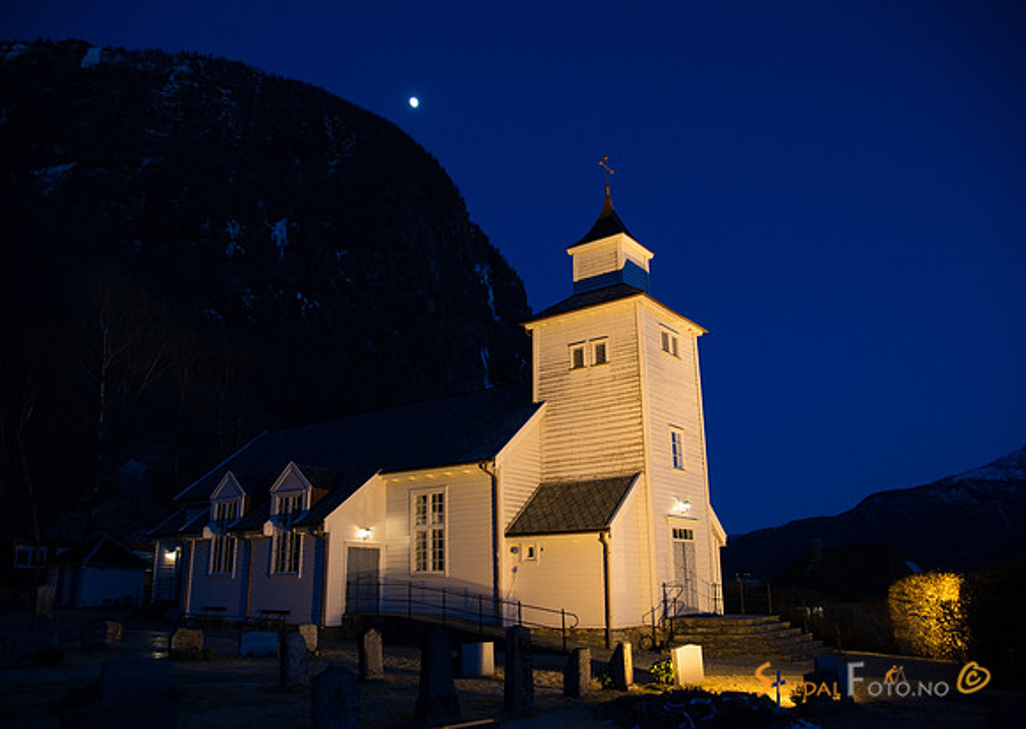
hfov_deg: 67.7
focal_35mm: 26
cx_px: 500
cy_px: 363
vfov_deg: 51.0
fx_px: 764
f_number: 4
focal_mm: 24
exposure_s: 1/25
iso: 1100
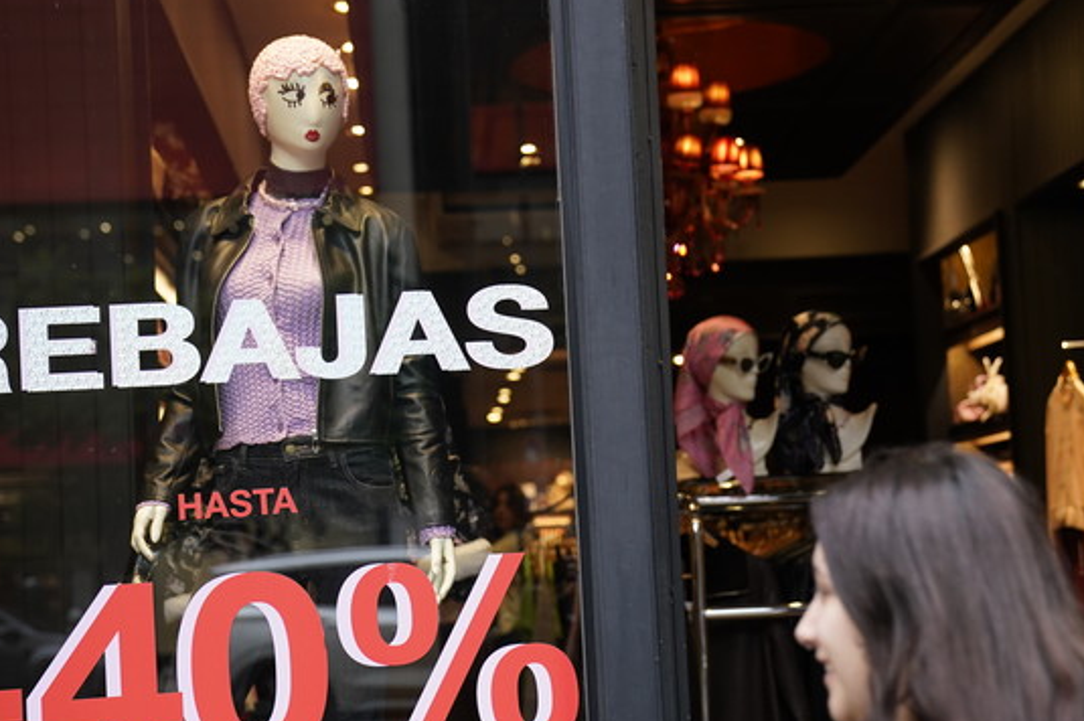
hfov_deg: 30.5
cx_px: 567
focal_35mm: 66
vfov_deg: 20.6
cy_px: 442
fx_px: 1986
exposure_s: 1/640
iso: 1600
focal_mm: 49
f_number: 2.8
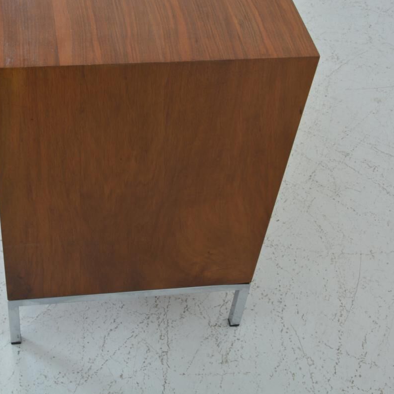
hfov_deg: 29.3
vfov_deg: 29.6
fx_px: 747
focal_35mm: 58
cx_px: 119
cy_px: 197
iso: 400
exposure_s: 1/40
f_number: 10
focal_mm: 30
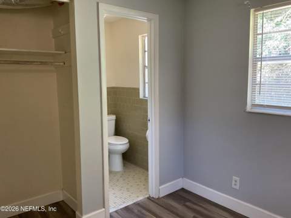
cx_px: 146
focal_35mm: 29
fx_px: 244
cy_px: 109
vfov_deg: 48.2
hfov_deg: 61.7
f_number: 1.8
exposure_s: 1/60
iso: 160
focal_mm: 3
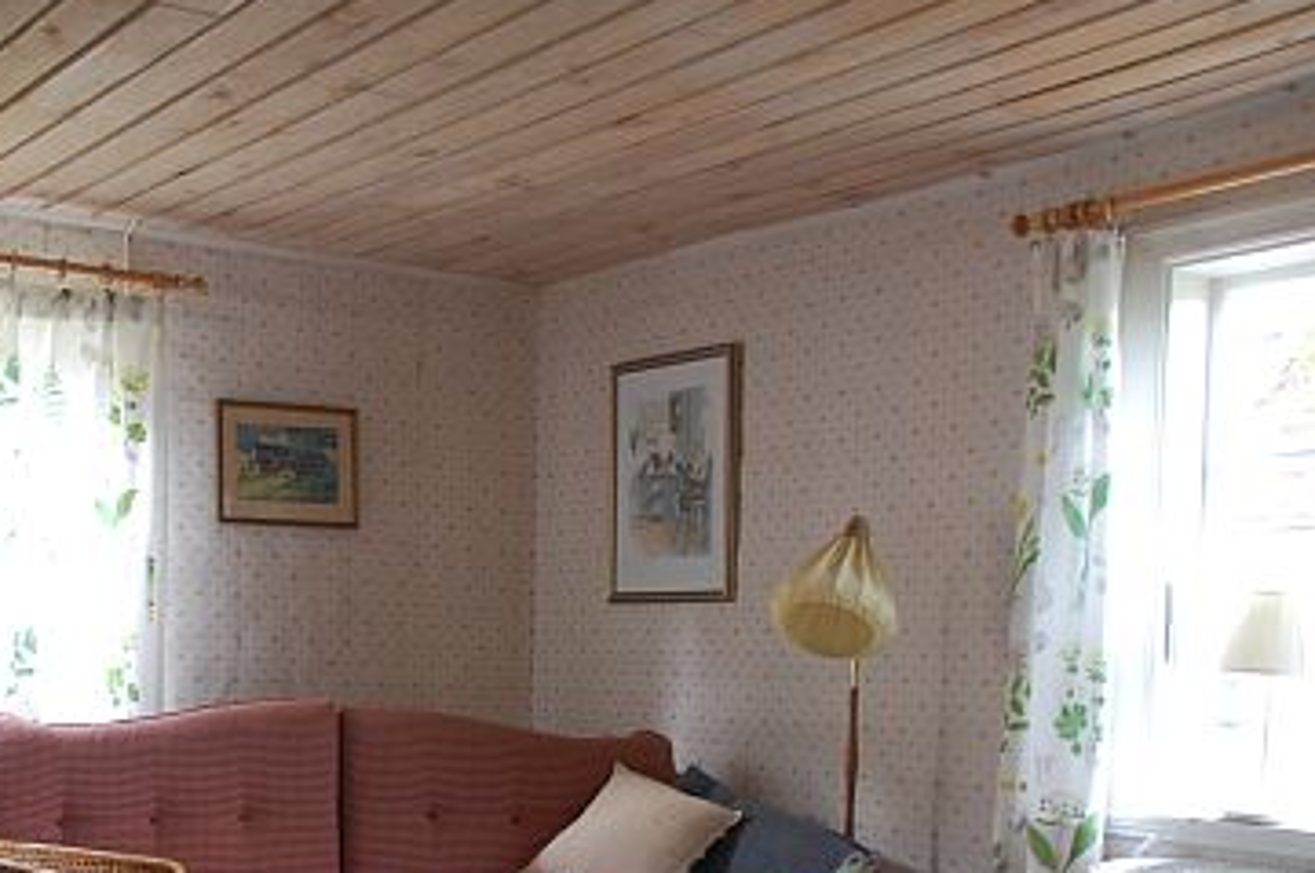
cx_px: 310
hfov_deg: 42.2
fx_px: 1642
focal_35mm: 45
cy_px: 710
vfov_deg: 29.1
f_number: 3.5
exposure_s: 1/30
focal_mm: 18
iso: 800
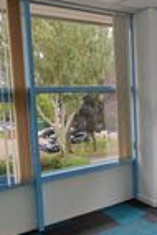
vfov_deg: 50.6
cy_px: 122
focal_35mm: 38
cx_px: 107
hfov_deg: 34.7
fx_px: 248
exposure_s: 1/100
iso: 50
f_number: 2.2
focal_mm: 2.2
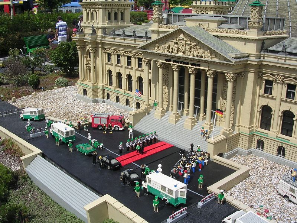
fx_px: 326
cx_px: 148
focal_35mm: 38
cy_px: 112
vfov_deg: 37.7
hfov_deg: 49.0
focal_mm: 5.8
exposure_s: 1/433
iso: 100
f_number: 5.6
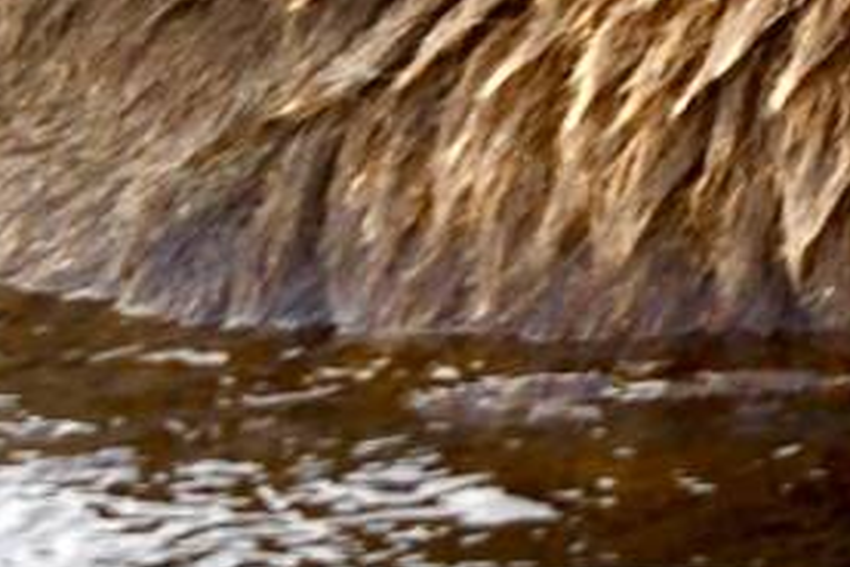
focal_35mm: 2032
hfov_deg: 1.0
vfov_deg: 0.7
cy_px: -1185
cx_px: 2658
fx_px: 47974
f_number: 6.3
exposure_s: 1/800
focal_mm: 280
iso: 400
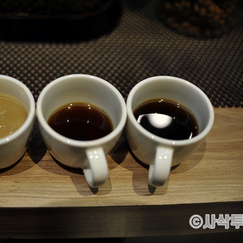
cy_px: 121
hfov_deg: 37.2
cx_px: 81
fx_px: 357
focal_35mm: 45
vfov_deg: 37.6
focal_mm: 35
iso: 250
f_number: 2.8
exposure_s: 1/30
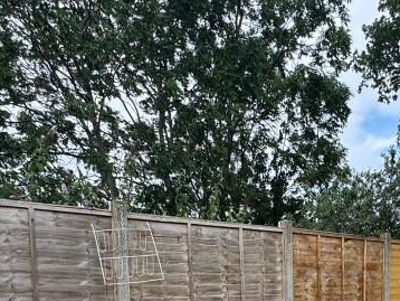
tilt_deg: -2.8
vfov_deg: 32.4
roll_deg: +1.5
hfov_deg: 45.9
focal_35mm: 40
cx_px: 273
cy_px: 318
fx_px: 463
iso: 40
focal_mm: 2.22
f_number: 2.2
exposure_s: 1/610
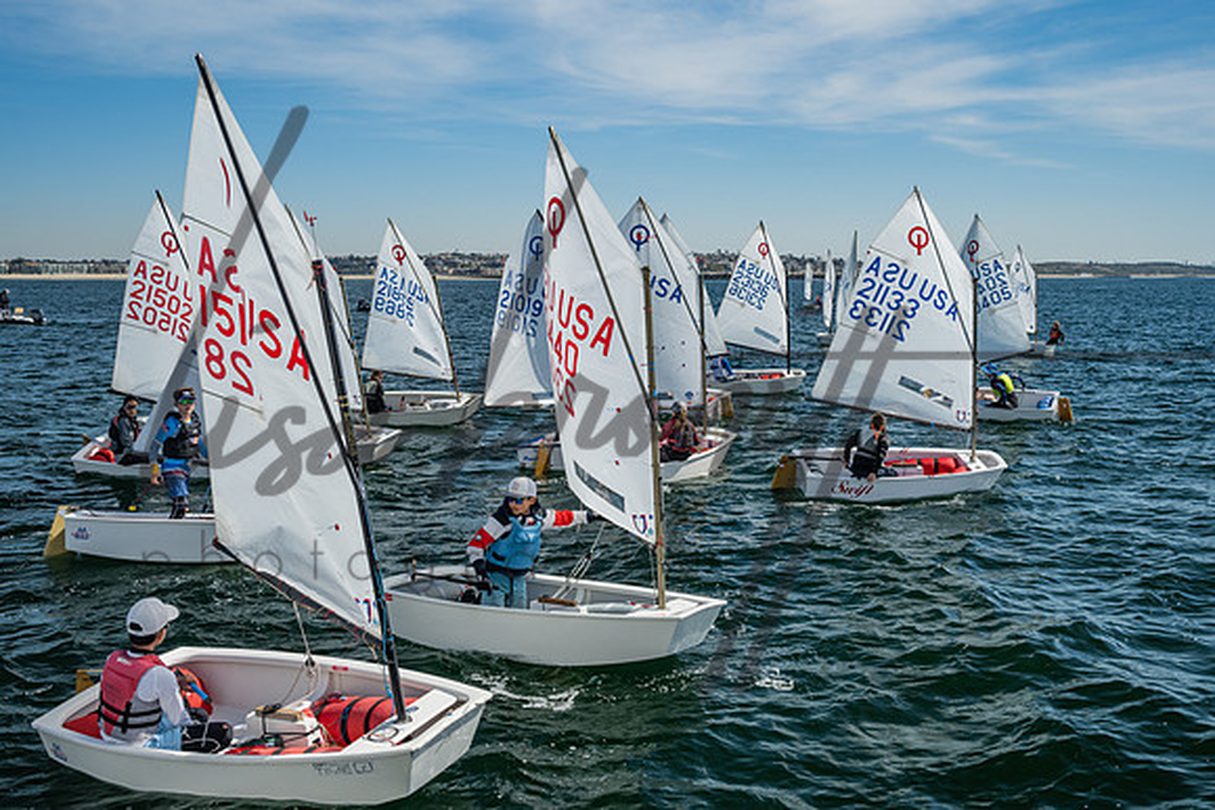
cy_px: 371
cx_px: 643
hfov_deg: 48.2
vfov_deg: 33.2
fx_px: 1357
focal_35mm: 40
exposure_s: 1/160
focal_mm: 36
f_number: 8
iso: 100
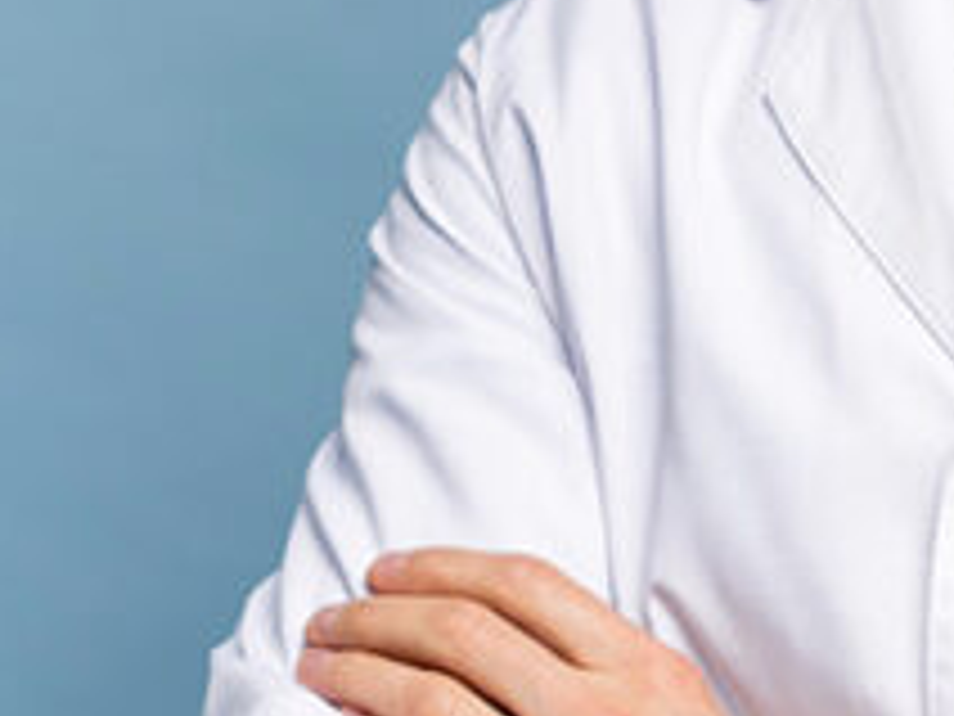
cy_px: 133
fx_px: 7055
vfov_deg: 5.8
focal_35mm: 256
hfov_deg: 7.7
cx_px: 630
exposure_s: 1/100
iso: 100
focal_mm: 55
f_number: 3.5
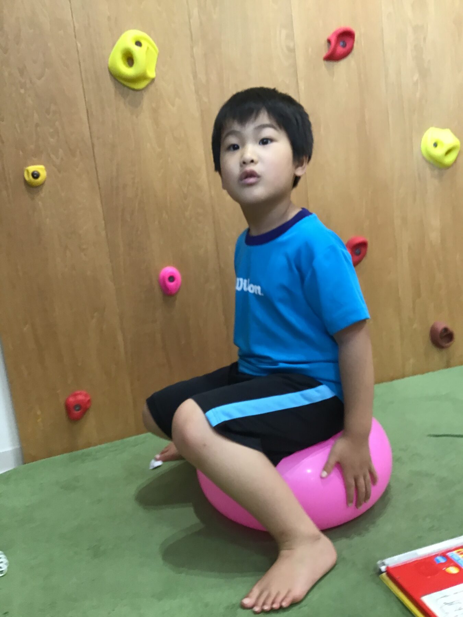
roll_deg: +1.5
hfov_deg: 45.4
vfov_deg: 58.4
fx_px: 553
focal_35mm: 31
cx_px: 232
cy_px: 308
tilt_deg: -8.8
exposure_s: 1/30
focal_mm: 3.3
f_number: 2.4
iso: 100
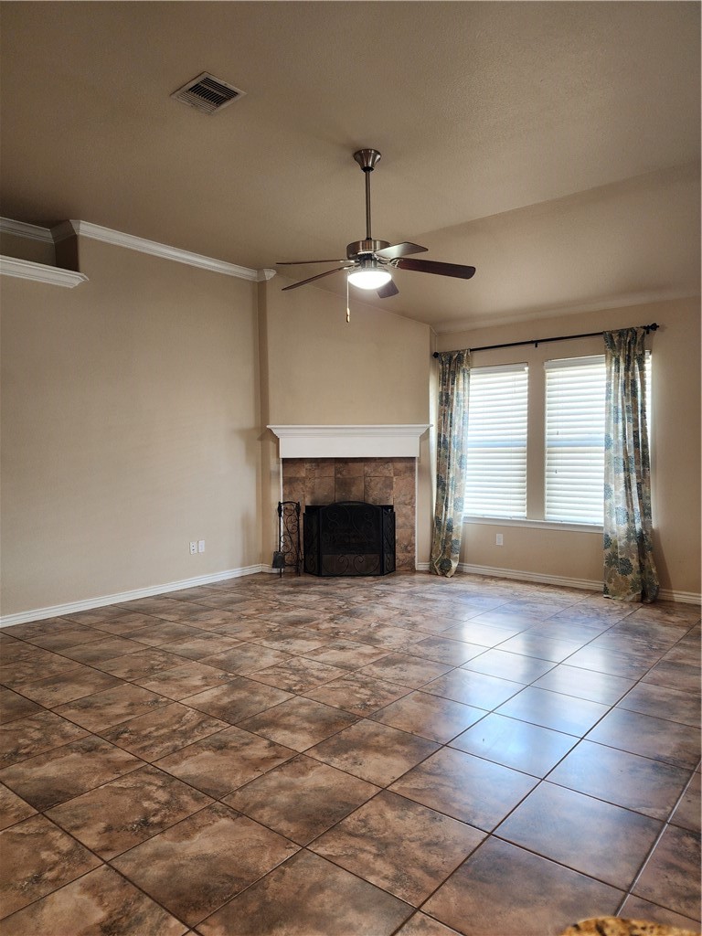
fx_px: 622
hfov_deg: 58.9
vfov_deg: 73.9
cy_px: 468
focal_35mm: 23
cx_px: 351
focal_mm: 6.4
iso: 250
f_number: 1.8
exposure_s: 1/60
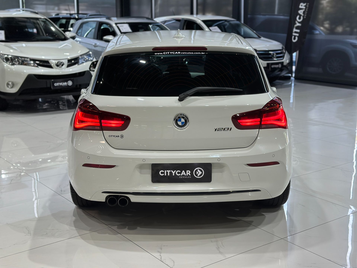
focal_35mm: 48
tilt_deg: -12.6
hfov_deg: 39.7
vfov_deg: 30.3
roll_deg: -0.1
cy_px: 134
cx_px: 178
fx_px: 495
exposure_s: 1/120
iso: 100
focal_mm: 6.86
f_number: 1.78
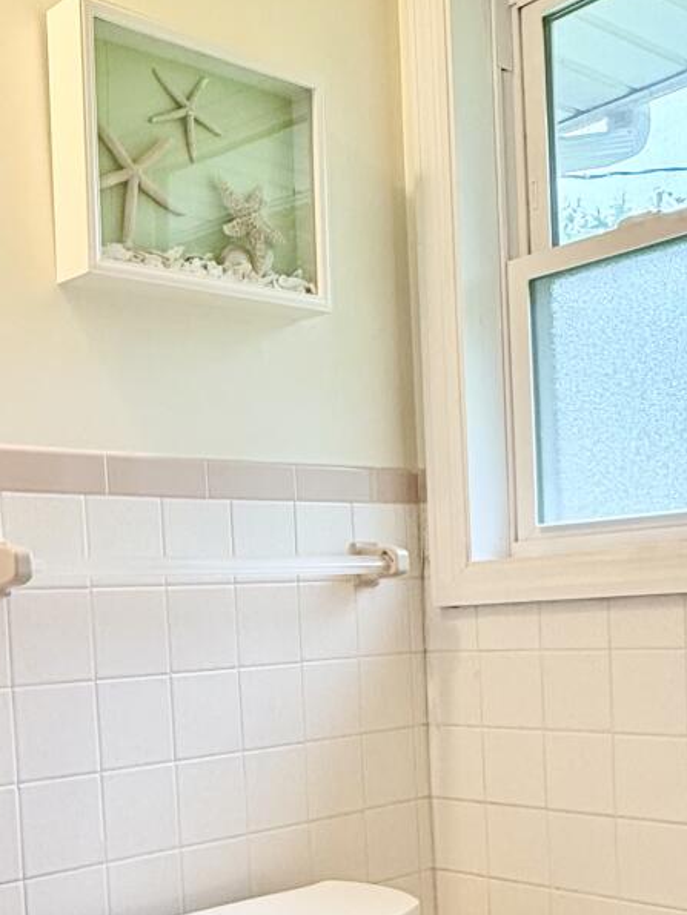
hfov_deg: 30.8
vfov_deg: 39.4
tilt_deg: -3.4
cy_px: 685
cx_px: 292
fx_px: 1244
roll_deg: +2.7
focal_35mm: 47
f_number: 2.2
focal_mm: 2.22
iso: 125
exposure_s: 1/120
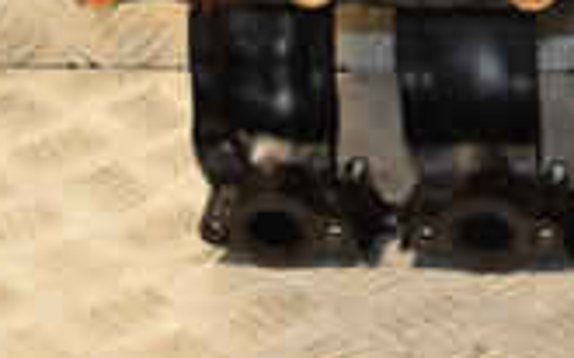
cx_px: 772
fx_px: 2612
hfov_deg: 12.1
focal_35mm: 167
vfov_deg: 7.7
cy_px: -177
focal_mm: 30
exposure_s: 1/125
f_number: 5
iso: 800
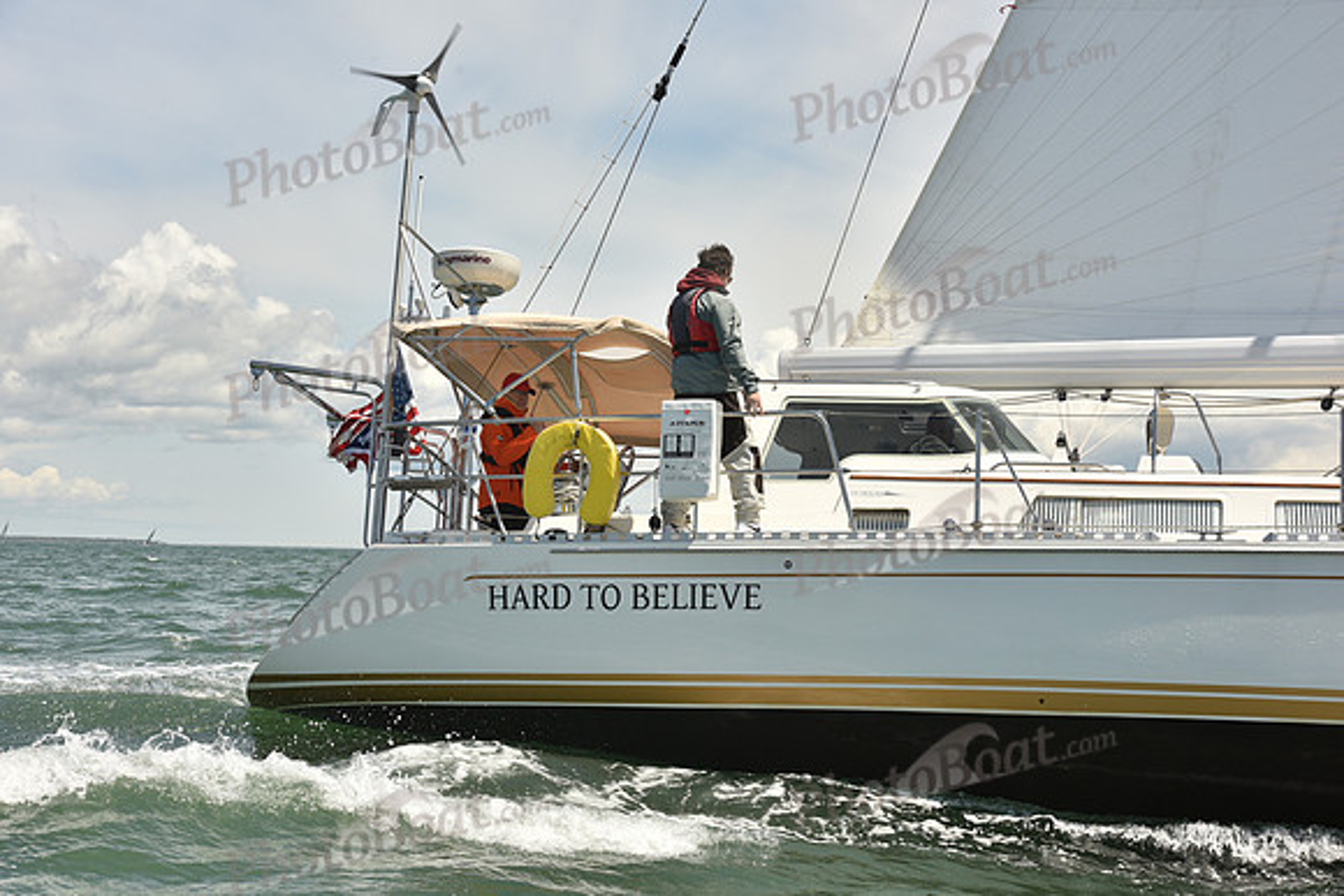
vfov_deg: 19.5
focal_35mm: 70
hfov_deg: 28.8
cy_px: 448
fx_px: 2614
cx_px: 672
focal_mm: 70
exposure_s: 1/800
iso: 320
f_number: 10
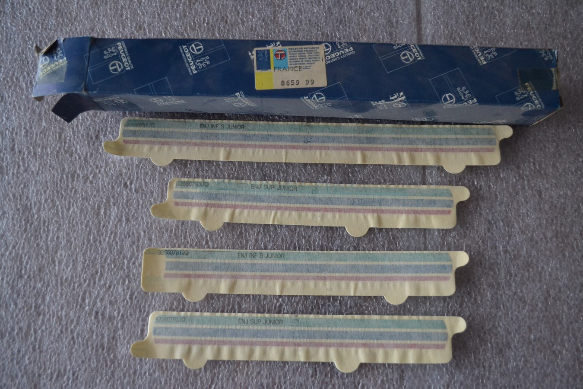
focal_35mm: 33
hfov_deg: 57.2
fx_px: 534
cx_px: 292
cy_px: 194
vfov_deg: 40.0
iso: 1800
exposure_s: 1/60
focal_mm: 22
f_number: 3.8
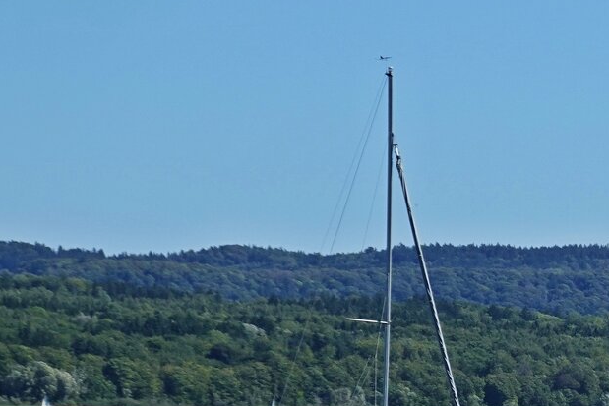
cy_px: 443
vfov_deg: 3.0
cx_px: 974
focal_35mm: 460
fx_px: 7783
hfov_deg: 4.4
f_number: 5.6
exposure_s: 1/640
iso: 125
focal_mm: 50.65
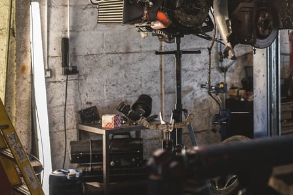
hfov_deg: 21.2
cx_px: 271
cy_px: 9
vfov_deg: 14.4
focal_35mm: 94
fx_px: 765
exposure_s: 1/200
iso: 160
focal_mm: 35
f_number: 1.4
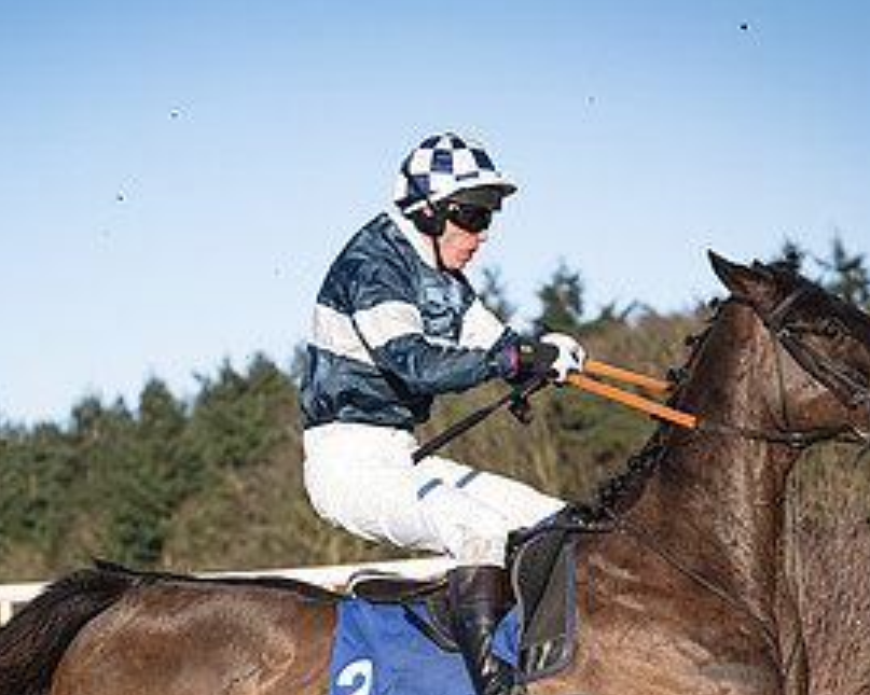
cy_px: 727
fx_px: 4659
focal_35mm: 181
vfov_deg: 8.5
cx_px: 296
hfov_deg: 10.7
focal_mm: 70
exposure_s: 1/2000
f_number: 2.8
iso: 100
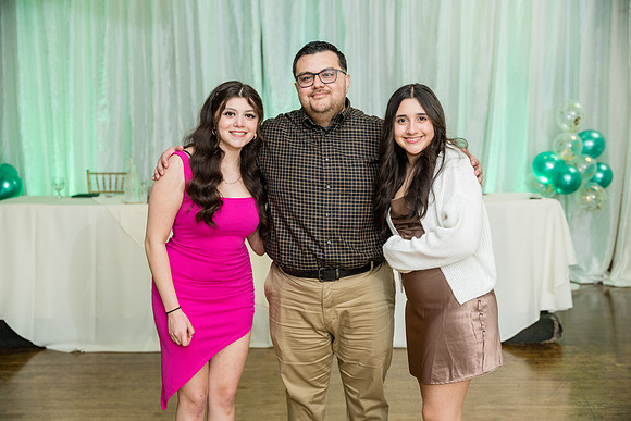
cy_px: 210
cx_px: 316
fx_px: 801
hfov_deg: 43.0
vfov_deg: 29.4
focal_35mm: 46
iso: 1600
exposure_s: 1/250
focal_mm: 45.7
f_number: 2.8
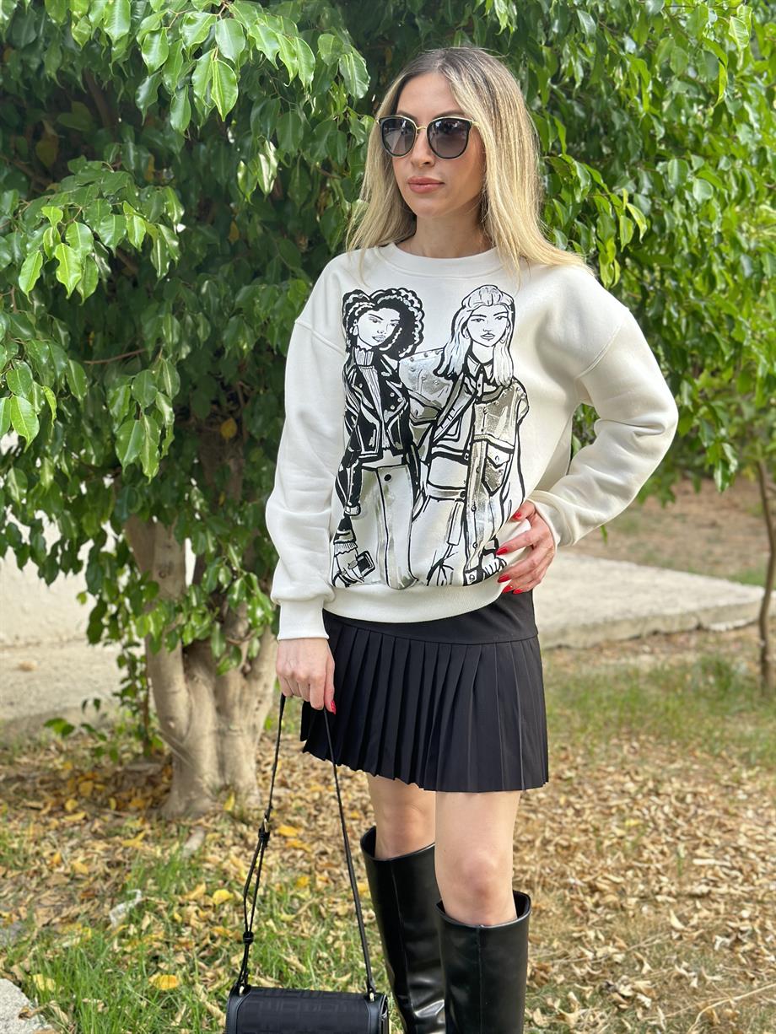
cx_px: 388
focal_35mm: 48
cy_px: 517
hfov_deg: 30.3
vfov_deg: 39.6
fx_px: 1434
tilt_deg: -7.8
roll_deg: -0.8
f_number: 1.78
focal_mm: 6.86
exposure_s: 1/175
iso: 80
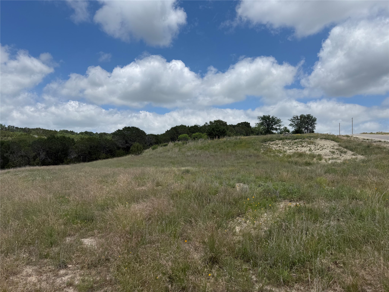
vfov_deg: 56.8
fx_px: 270
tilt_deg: +4.3
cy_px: 146
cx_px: 194
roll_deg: -0.3
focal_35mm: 24
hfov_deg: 71.6
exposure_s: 1/8130
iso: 80
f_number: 1.78
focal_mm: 6.76
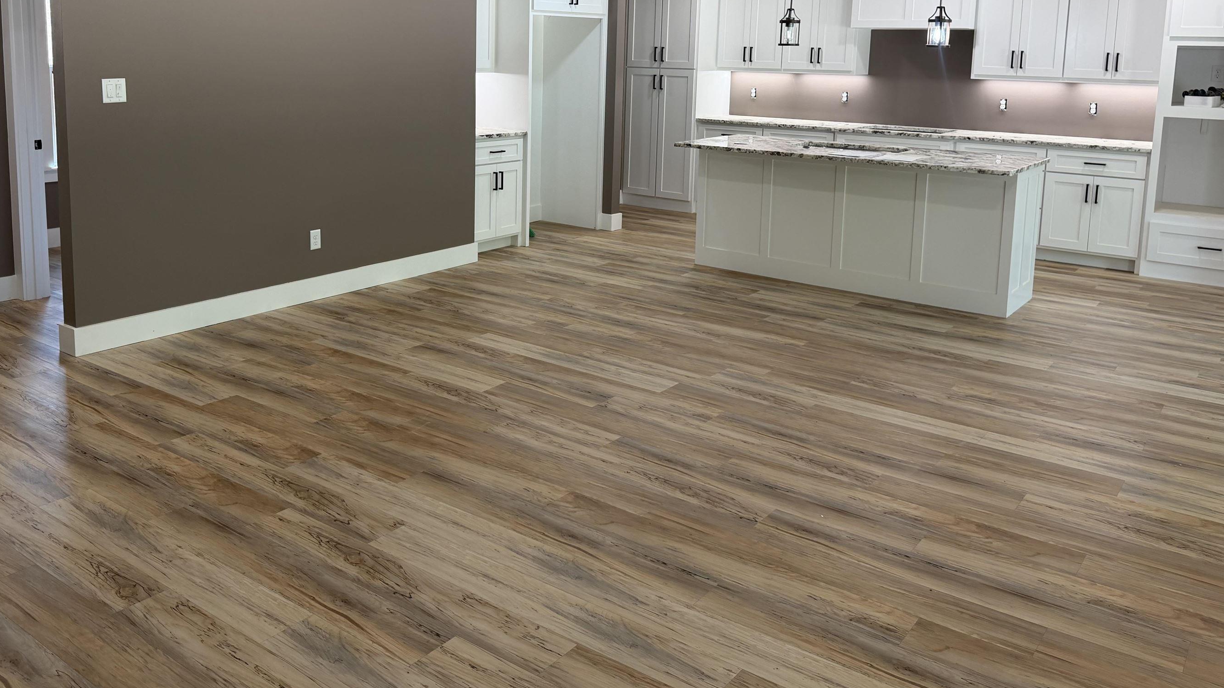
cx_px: 553
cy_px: 178
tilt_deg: -7.2
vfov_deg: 38.0
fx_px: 974
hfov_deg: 64.2
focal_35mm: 30
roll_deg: -1.0
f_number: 1.78
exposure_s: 1/120
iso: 125
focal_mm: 6.76
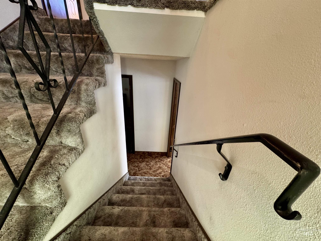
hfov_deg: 102.1
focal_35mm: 14
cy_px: 120
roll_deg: -2.3
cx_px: 160
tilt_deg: -23.9
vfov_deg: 85.7
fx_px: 130
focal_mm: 2.22
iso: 500
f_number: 2.2
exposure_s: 1/60
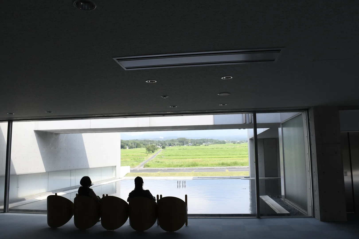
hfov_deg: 67.4
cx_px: 180
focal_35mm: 27
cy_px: 120
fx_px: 269
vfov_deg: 47.9
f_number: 8
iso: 800
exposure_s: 1/640
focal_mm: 18
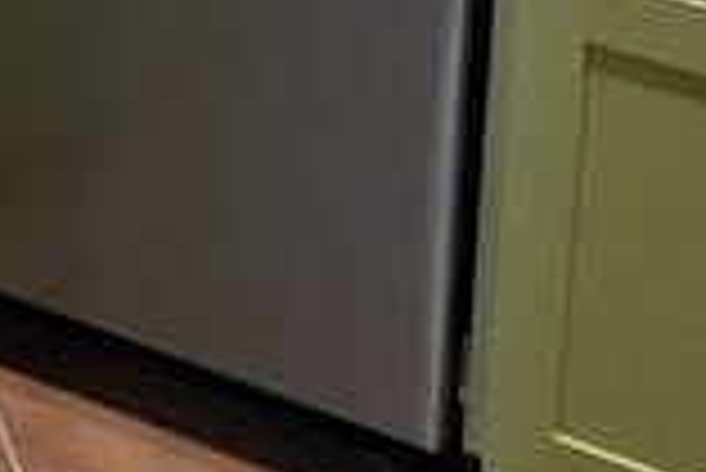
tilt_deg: -11.6
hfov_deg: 14.8
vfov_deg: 9.4
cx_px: -220
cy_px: -620
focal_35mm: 132
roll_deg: -0.2
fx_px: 2591
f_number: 1.8
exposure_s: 1/60
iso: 400
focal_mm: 4.25
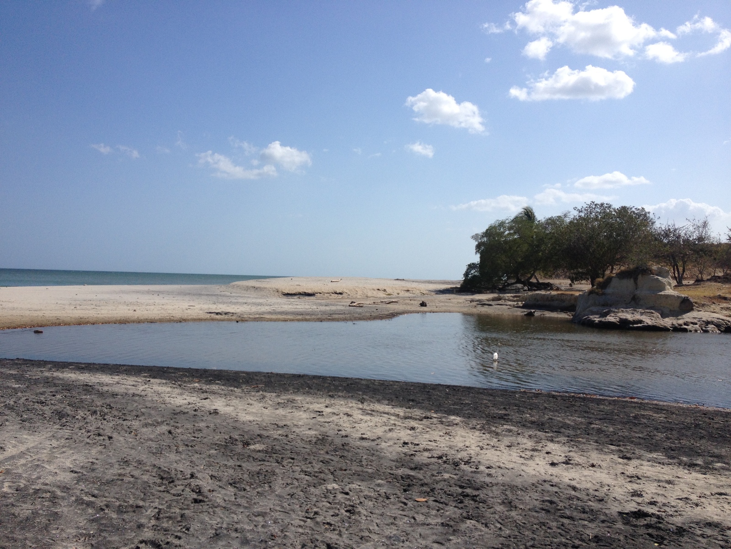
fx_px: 739
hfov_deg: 52.6
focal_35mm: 35
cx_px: 366
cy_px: 274
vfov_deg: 40.7
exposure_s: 1/3460
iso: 50
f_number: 2.4
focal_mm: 4.28
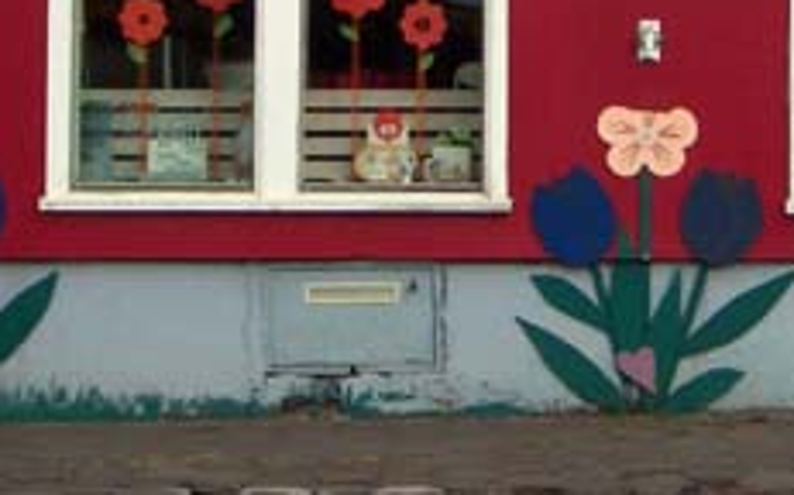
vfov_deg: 6.9
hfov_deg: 11.2
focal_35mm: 187
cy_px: -211
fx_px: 4044
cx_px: 663
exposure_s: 1/250
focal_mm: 12.2
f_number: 6.2
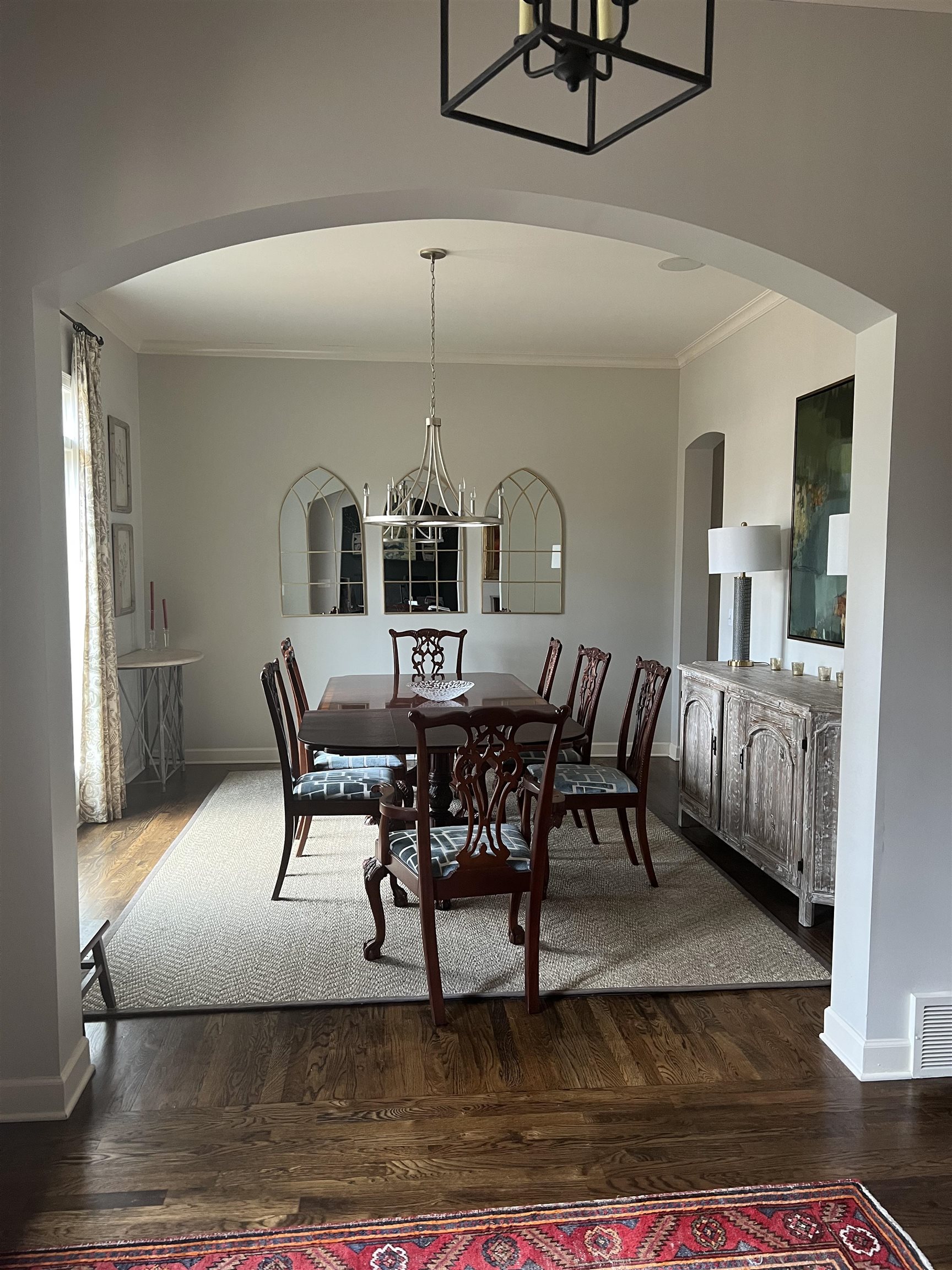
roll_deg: +0.4
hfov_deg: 53.1
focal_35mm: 26
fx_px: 953
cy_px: 635
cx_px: 476
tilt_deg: -5.0
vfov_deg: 67.3
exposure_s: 1/60
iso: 200
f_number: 1.5
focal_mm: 5.7
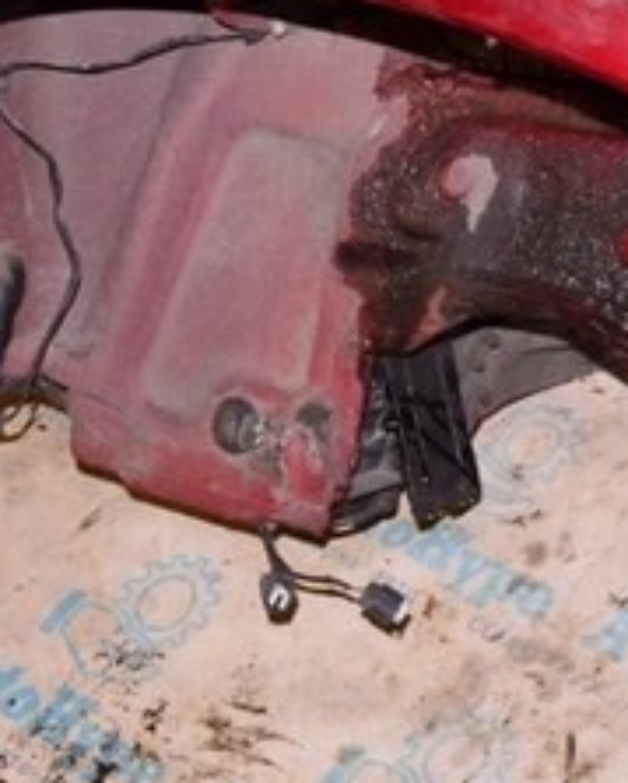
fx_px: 2991
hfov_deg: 11.4
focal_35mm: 129
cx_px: 1017
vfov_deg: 14.1
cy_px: -328
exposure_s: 1/200
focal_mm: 20
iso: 1600
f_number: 8
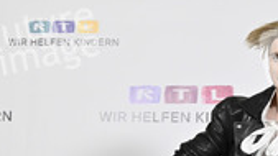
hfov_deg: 17.9
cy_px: 294
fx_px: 877
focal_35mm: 119
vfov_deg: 9.6
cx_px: 194
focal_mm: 48
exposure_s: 1/320
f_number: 4
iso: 1000
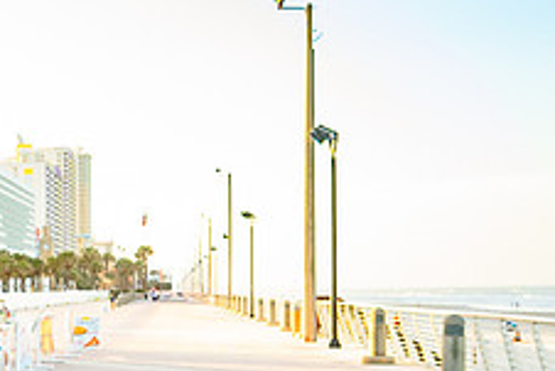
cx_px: -178
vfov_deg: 17.4
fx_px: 1188
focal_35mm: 77
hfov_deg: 23.2
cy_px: 349
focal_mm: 24
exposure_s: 1/250
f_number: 2.8
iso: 160
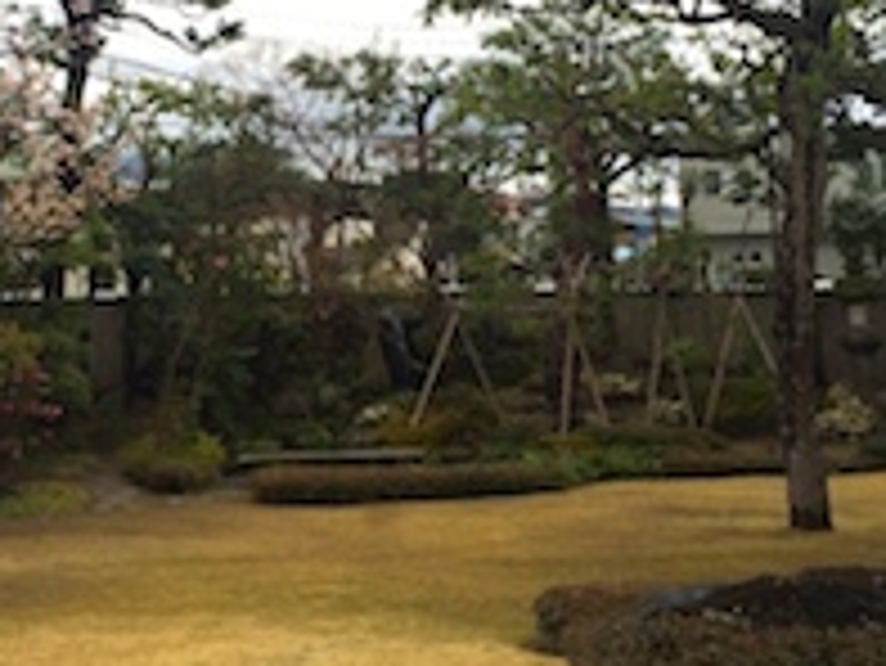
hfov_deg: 31.6
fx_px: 1562
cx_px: 364
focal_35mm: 61
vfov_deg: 23.8
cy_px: 158
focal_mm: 4.12
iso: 32
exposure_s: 1/370
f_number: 2.2
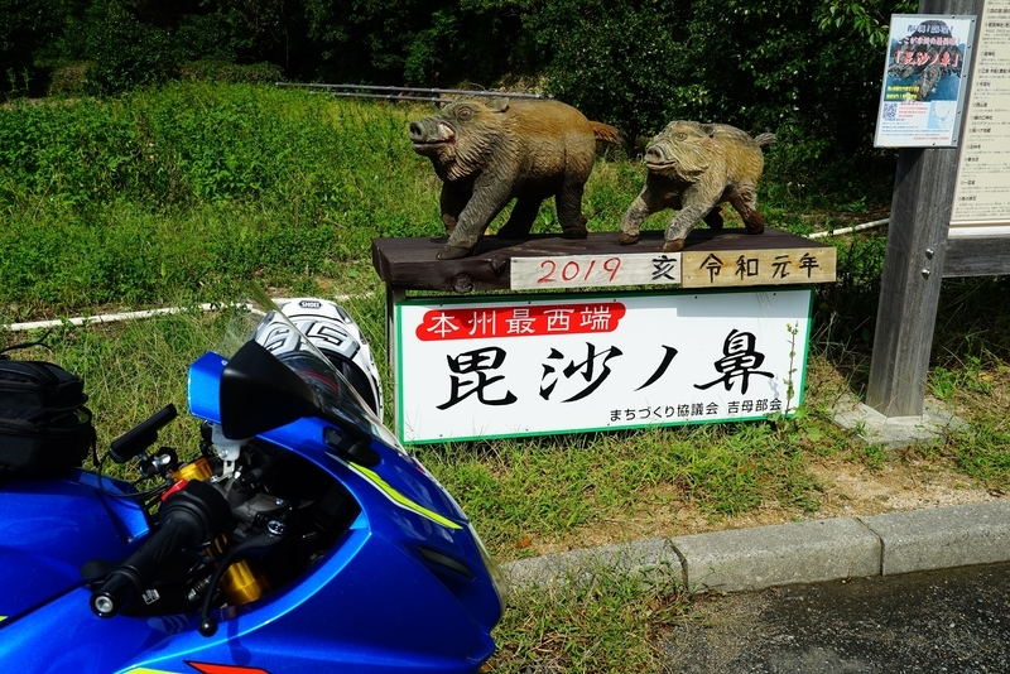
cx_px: 505
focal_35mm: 31
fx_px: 870
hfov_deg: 60.3
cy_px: 337
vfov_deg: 42.4
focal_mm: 31
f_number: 11
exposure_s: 1/200
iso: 100
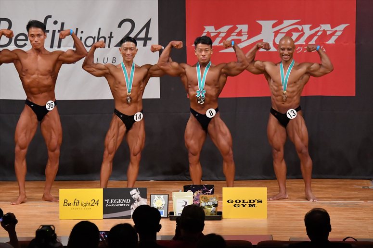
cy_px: 124
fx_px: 2247
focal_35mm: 217
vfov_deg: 6.3
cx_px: 186
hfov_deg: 9.5
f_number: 5.6
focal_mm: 145
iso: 6400
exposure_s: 1/400
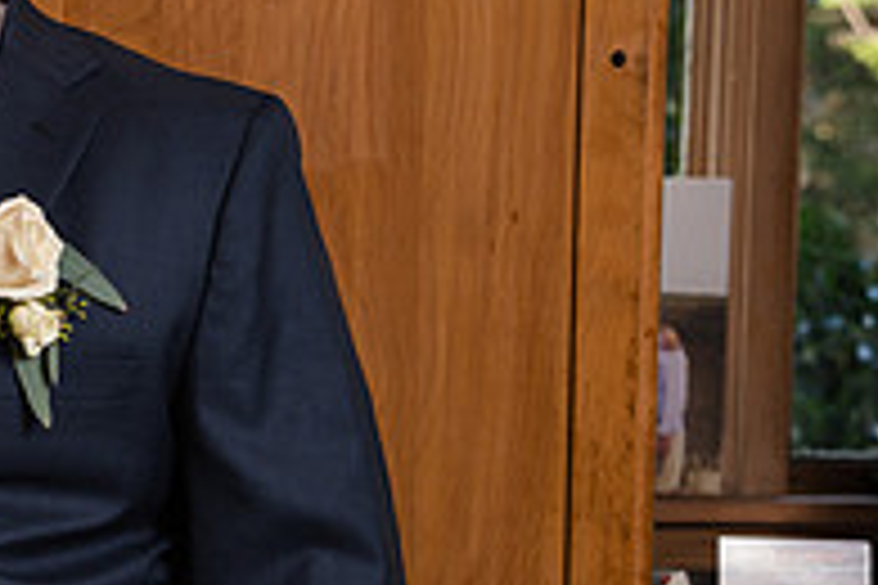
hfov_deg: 13.8
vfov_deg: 9.6
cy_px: 304
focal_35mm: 143
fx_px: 3487
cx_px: -266
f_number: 4
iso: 250
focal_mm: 48
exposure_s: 1/200
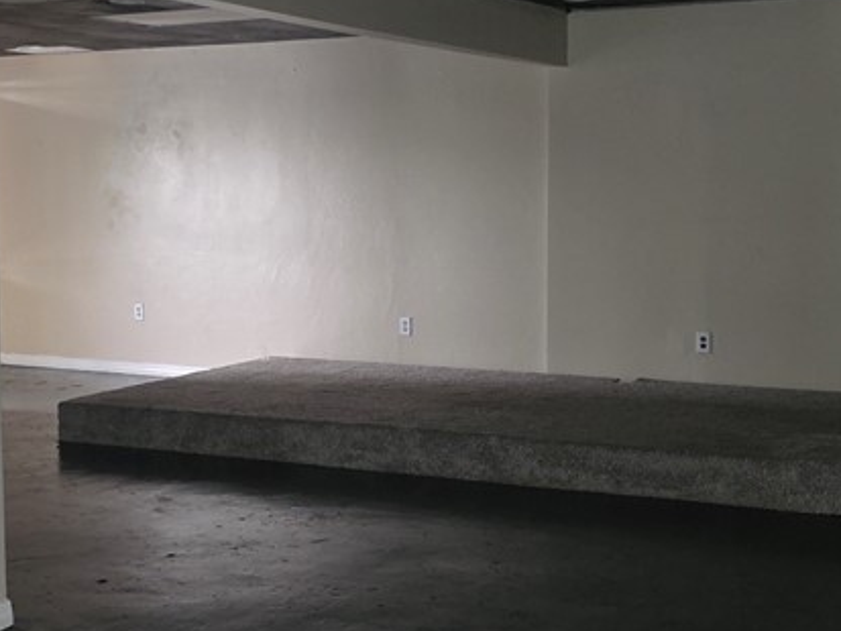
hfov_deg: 33.8
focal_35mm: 57
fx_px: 1385
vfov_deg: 25.7
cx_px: 405
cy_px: 299
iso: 320
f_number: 1.7
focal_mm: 6.3
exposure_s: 1/12
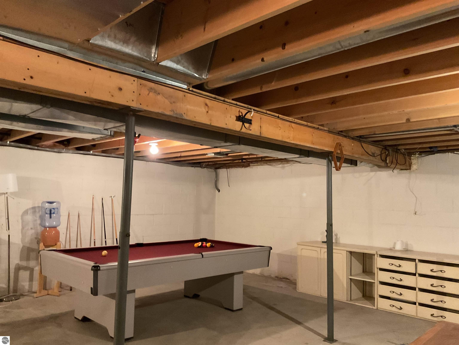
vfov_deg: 48.2
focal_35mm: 29
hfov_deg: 61.7
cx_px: 230
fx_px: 385
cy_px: 172
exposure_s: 1/30
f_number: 1.8
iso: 500
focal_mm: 3
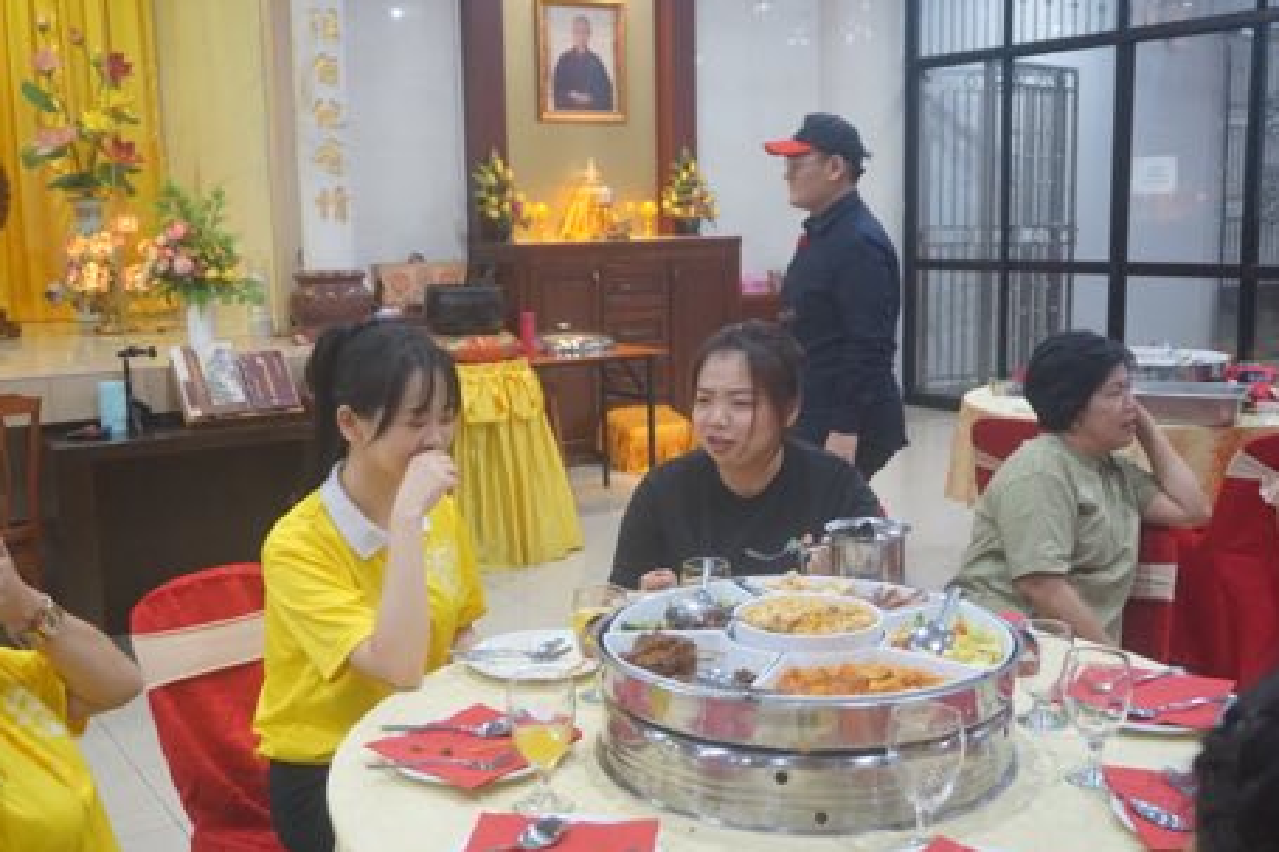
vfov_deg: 35.0
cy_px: 427
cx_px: 630
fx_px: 1349
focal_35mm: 38
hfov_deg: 50.7
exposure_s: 1/125
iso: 3200
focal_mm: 24
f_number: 4.5
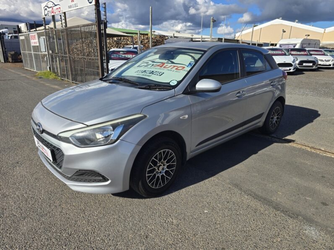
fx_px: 222
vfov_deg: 58.9
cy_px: 125
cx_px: 167
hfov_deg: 73.9
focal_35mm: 23
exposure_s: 1/788
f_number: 1.7
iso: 12
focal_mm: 6.3
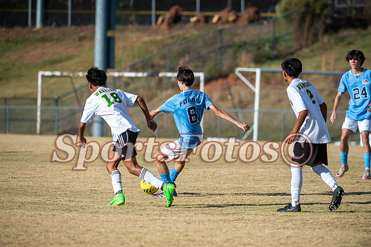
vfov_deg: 4.2
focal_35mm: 330
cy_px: 124
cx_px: 186
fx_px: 3399
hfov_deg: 6.2
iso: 400
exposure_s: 1/2500
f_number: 5
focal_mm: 330
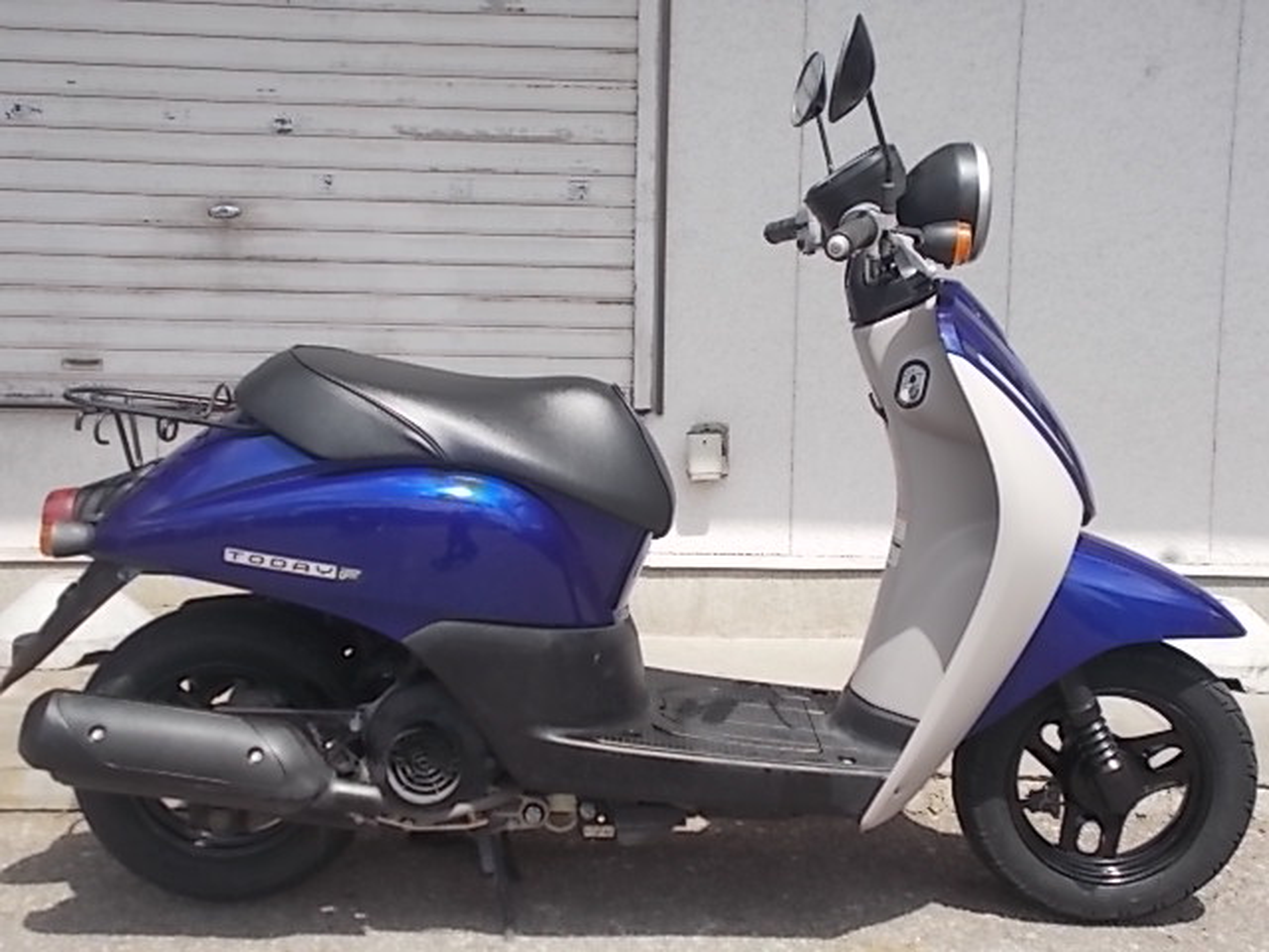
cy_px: 476
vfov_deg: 32.9
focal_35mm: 44
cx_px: 634
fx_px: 1613
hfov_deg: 42.9
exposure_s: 1/400
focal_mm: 7.9
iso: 80
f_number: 4.2
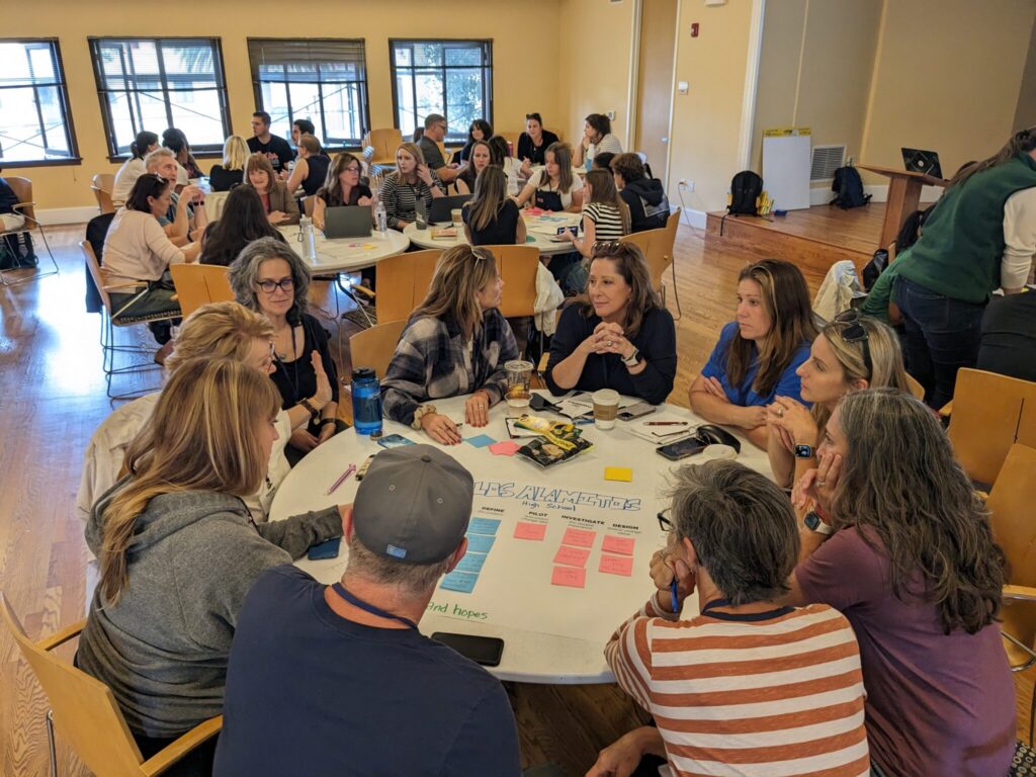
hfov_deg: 65.3
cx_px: 518
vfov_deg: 51.4
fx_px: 808
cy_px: 388
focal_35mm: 27
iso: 194
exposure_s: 1/60
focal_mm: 4.38
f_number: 1.73
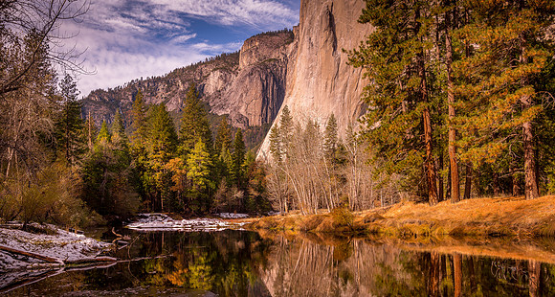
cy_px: 198
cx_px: 297
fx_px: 472
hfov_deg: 60.8
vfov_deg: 34.6
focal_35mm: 32
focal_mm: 28.5
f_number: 8
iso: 64
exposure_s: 1/30
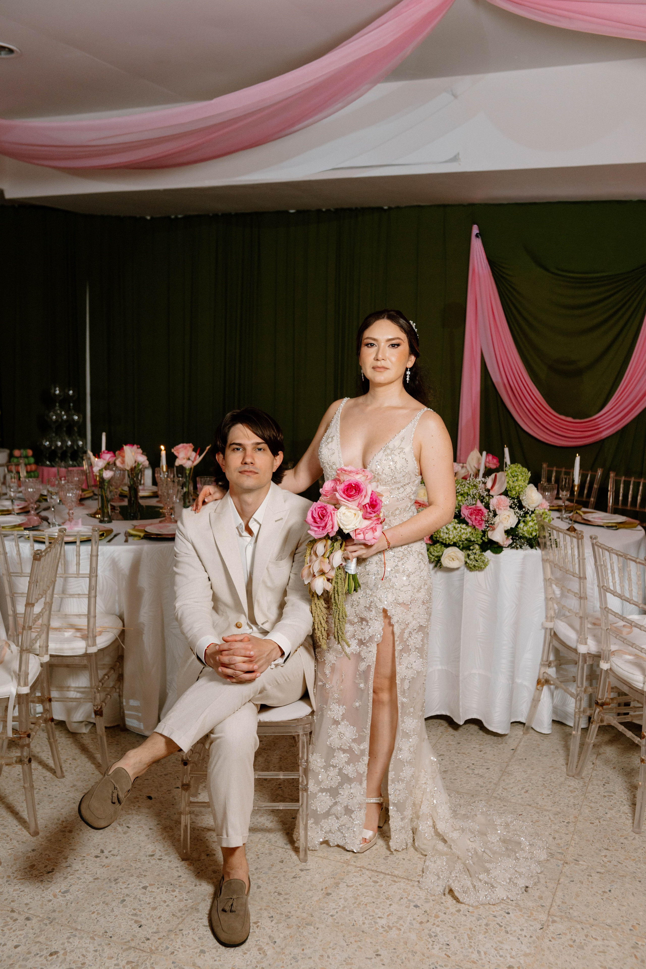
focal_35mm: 35
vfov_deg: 54.4
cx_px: 323
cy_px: 484
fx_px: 942
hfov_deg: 37.9
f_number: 4
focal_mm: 35
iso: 400
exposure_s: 1/160
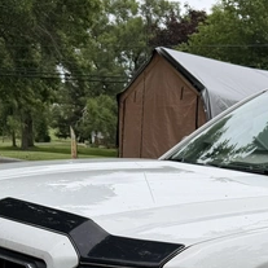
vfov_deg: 20.8
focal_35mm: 77
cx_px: 313
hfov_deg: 21.1
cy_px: 328
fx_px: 674
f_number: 1.78
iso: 80
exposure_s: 1/3145
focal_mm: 6.76
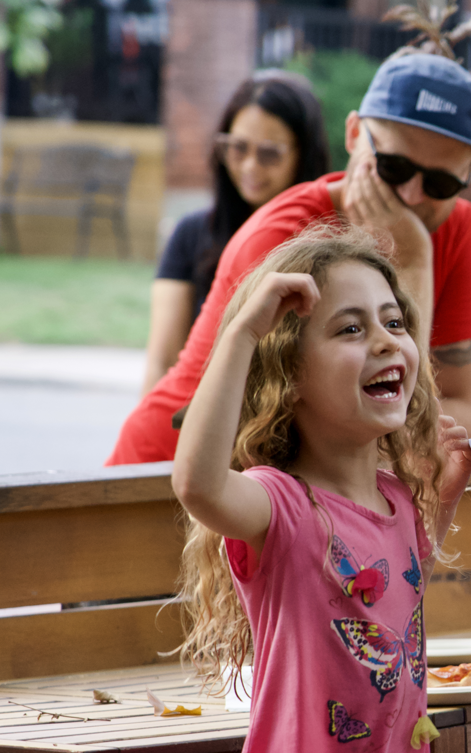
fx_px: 4169
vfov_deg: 10.3
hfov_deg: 6.4
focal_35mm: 203
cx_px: 544
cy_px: 449
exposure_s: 1/250
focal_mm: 105
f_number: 4
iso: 1600
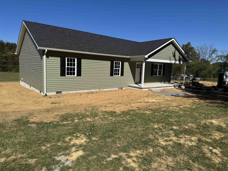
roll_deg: -1.0
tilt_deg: -5.8
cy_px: 86
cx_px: 114
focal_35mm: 24
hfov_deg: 71.6
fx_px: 158
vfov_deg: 56.8
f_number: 1.78
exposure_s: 1/7092
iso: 80
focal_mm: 6.76
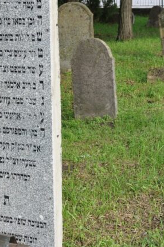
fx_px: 781
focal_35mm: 114
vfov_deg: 18.0
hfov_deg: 11.8
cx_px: -5
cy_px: 118
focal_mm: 32
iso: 200
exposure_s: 1/200
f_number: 7.1
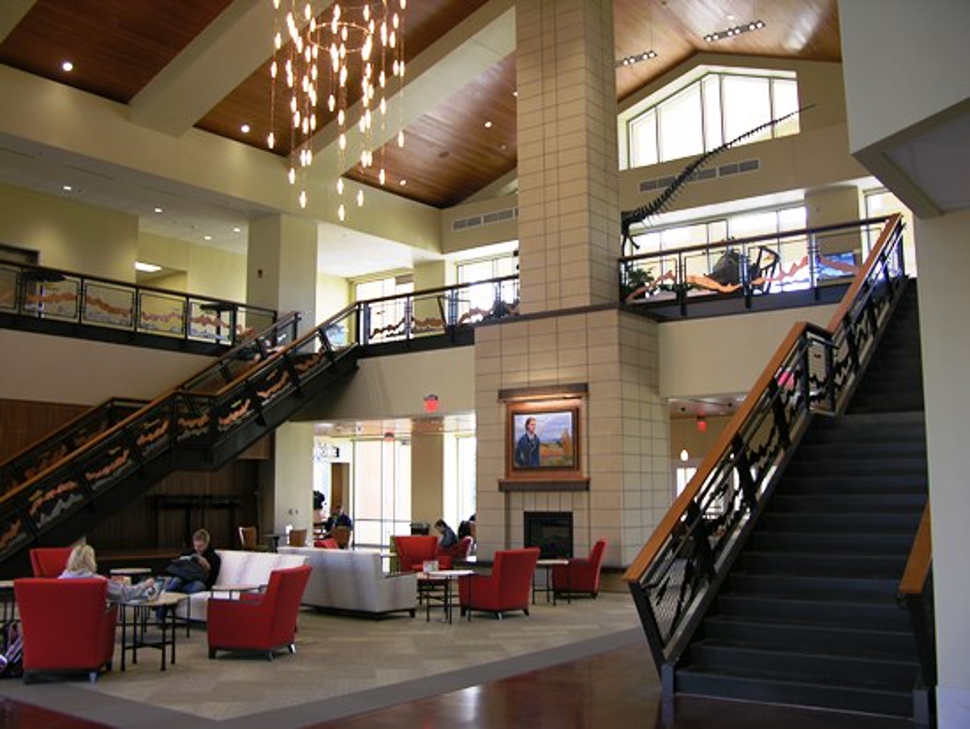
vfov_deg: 40.7
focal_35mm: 35
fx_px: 981
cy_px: 364
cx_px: 485
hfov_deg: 52.6
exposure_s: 1/20.8
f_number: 2.8
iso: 50
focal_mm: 8.9
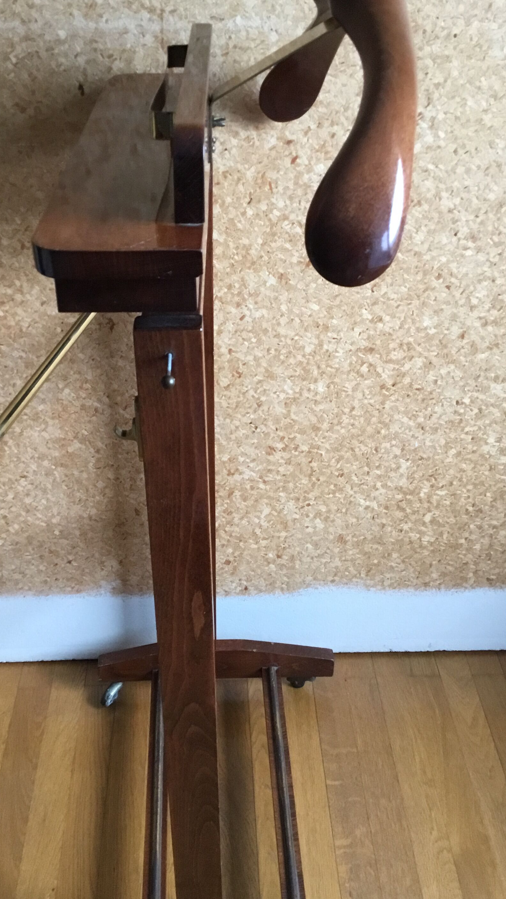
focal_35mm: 39
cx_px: 217
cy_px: 416
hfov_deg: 30.4
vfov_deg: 51.6
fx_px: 930
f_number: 2.4
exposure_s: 1/30
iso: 125
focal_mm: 3.3
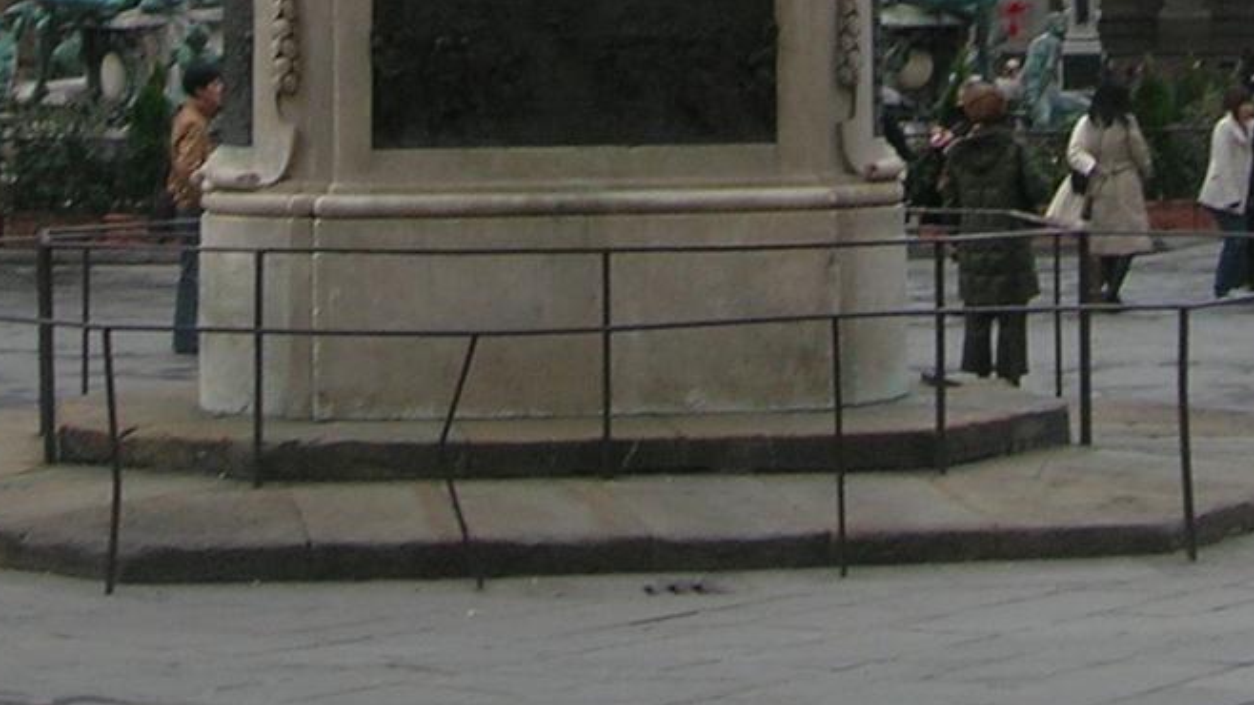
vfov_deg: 10.5
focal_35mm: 108
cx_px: 644
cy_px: -588
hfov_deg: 19.8
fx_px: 3591
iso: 50
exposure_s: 1/44.3
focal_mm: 5.7
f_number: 4.9
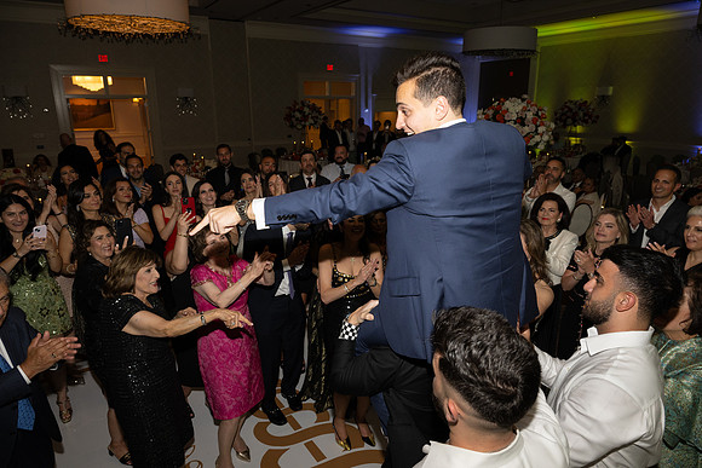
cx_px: 351
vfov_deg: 53.2
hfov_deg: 73.7
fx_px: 468
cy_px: 234
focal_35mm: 24
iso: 800
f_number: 5.6
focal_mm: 24
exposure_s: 1/100
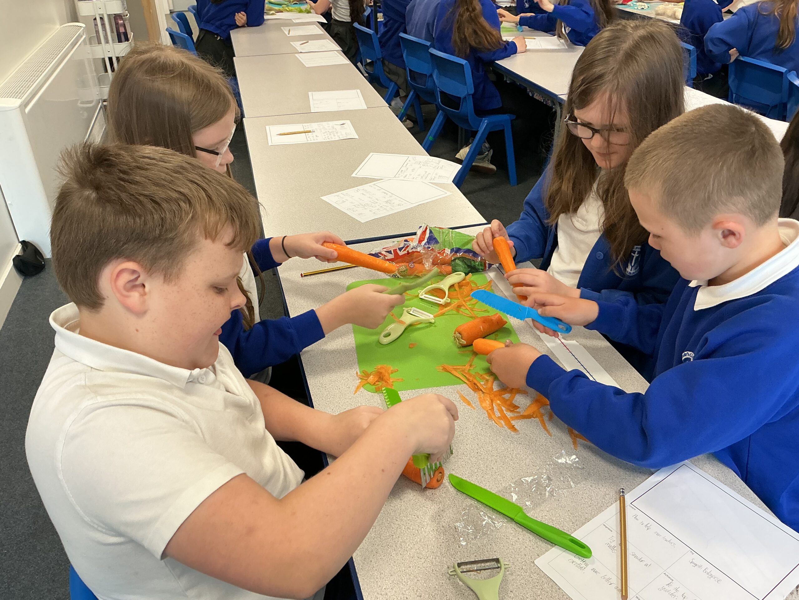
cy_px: 300
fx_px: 669
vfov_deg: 48.2
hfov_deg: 61.7
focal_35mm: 29
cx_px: 400
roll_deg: +1.4
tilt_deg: -31.4
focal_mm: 3
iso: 80
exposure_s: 1/60
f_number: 1.8
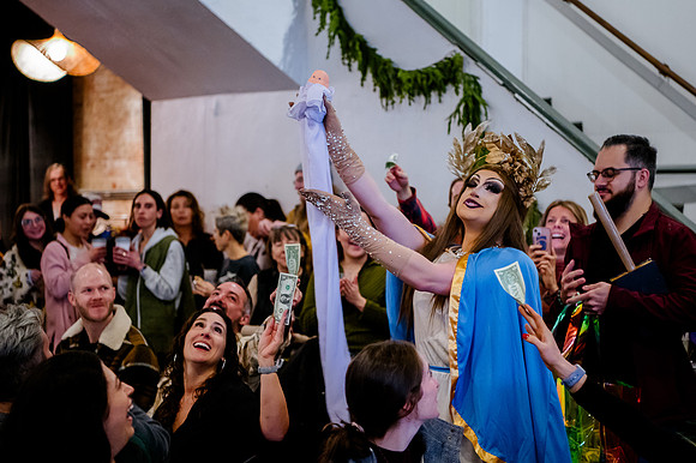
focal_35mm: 72
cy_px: 213
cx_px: 366
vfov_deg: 18.9
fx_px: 1394
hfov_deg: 28.0
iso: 5000
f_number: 2.8
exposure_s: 1/80
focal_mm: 62
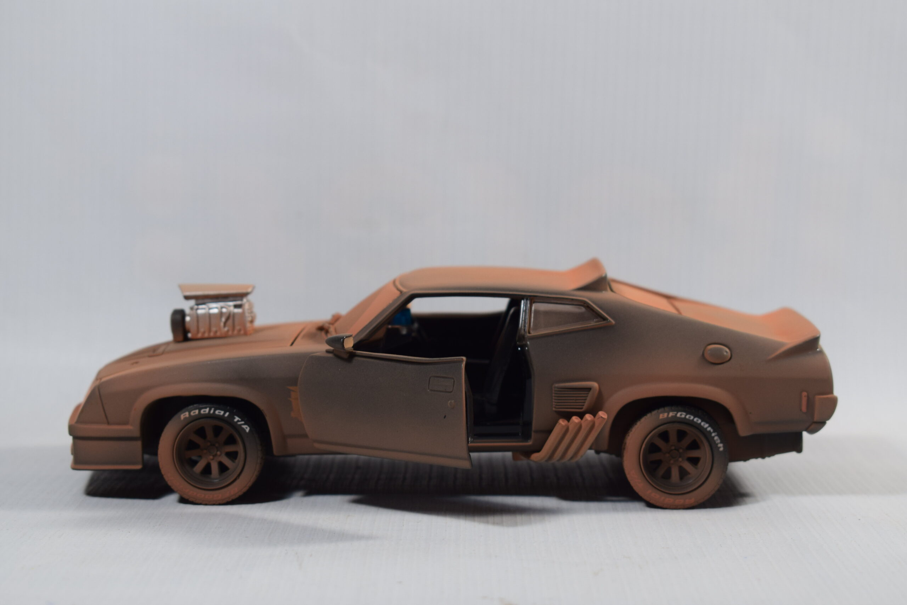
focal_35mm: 75
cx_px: 454
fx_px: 1890
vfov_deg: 18.2
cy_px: 302
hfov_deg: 27.0
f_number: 8
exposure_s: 1/50
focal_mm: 50
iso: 400
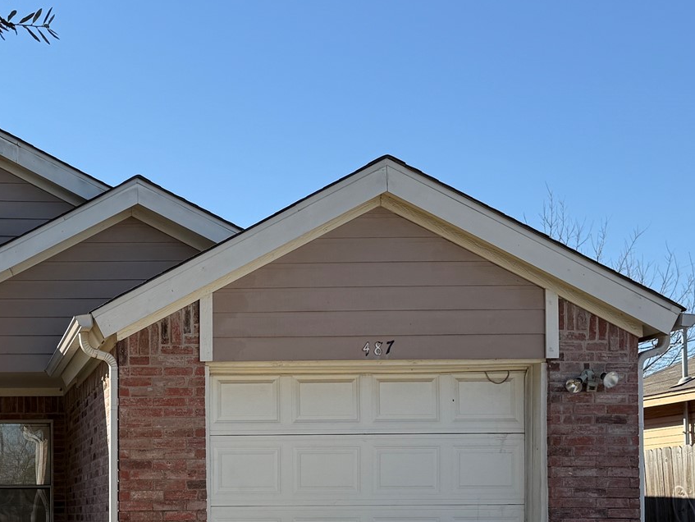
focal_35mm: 58
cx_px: 8
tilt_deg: +1.3
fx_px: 1165
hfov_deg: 30.9
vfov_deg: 24.4
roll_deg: +0.7
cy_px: 489
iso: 100
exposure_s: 1/4167
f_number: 1.78
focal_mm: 6.76
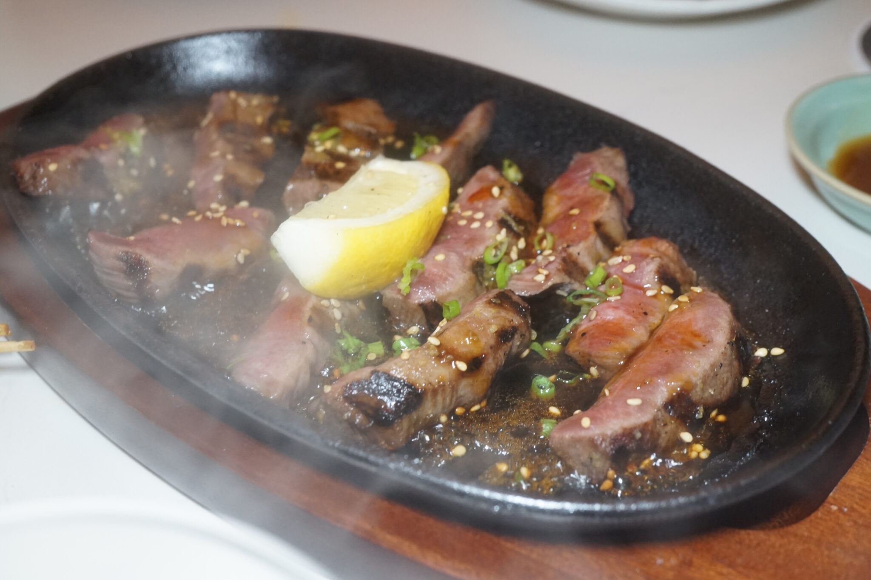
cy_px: 290
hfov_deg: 43.6
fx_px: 1088
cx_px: 436
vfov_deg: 29.8
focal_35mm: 45
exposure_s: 1/60
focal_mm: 30
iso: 1600
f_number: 5.6
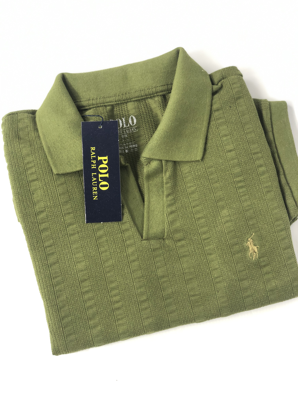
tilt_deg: -82.1
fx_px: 597
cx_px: 149
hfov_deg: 28.0
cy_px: 198
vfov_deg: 36.8
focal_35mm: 52
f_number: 2.4
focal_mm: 6
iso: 50
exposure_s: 1/60
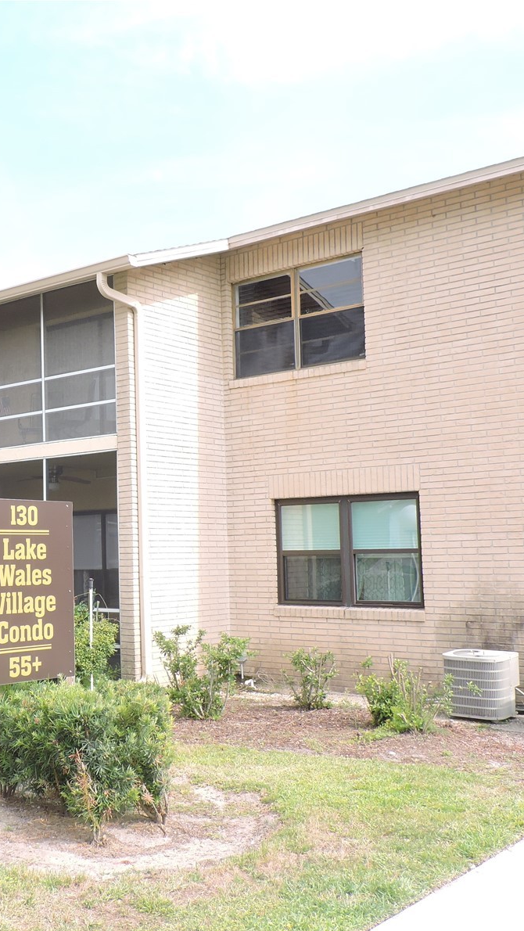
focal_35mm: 41
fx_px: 1012
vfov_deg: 49.4
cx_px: 65
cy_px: 469
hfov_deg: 28.1
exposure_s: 1/500
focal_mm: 5
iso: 140
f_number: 3.1
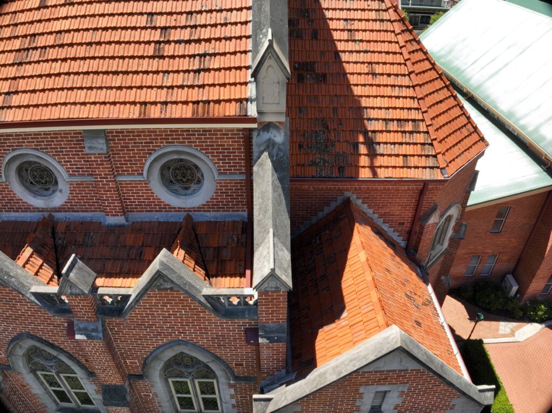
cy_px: 206
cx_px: 276
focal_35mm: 24
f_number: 11
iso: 100
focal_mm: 12.29
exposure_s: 1/100
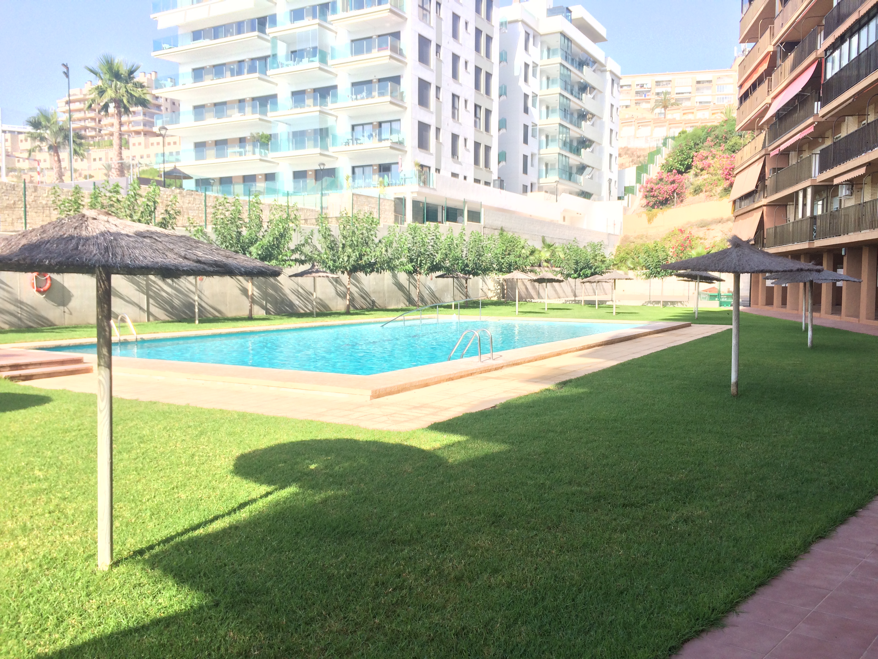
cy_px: 330
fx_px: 736
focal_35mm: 29
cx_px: 439
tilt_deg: -7.5
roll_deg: +1.5
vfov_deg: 48.2
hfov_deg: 61.7
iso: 32
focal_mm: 4.15
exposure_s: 1/672
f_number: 2.2
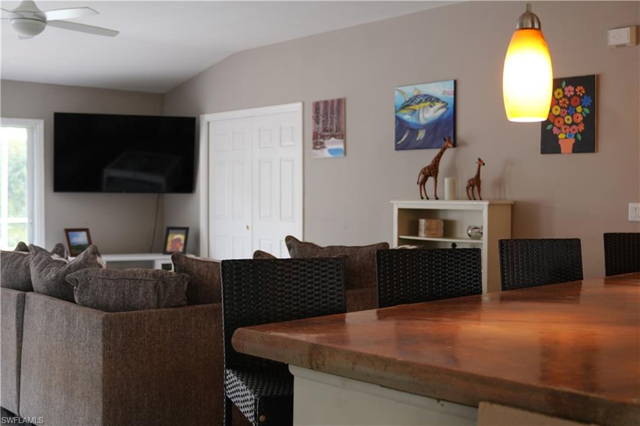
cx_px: 320
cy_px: 213
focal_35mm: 42
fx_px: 746
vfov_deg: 31.9
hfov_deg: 46.4
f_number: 2.8
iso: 250
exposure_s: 1/25
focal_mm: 28
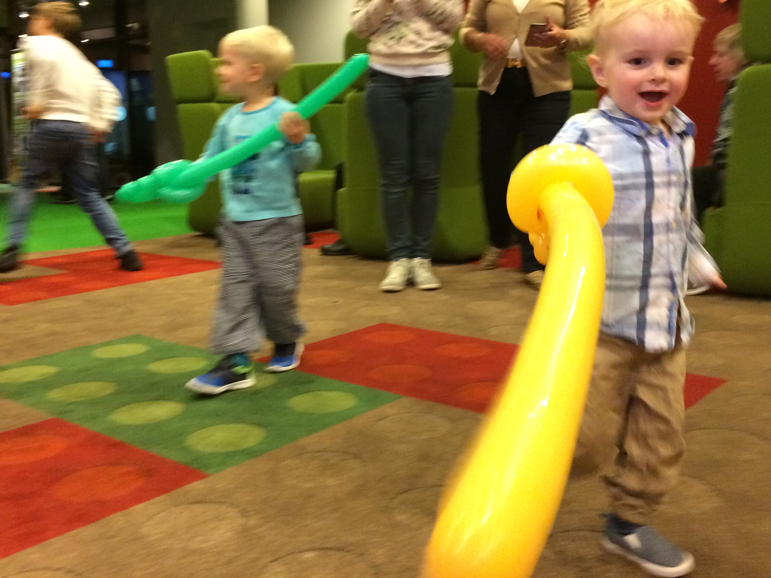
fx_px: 824
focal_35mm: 37
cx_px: 420
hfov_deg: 50.1
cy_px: 219
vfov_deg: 38.4
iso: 250
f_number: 2.2
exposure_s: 1/20
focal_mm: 4.15
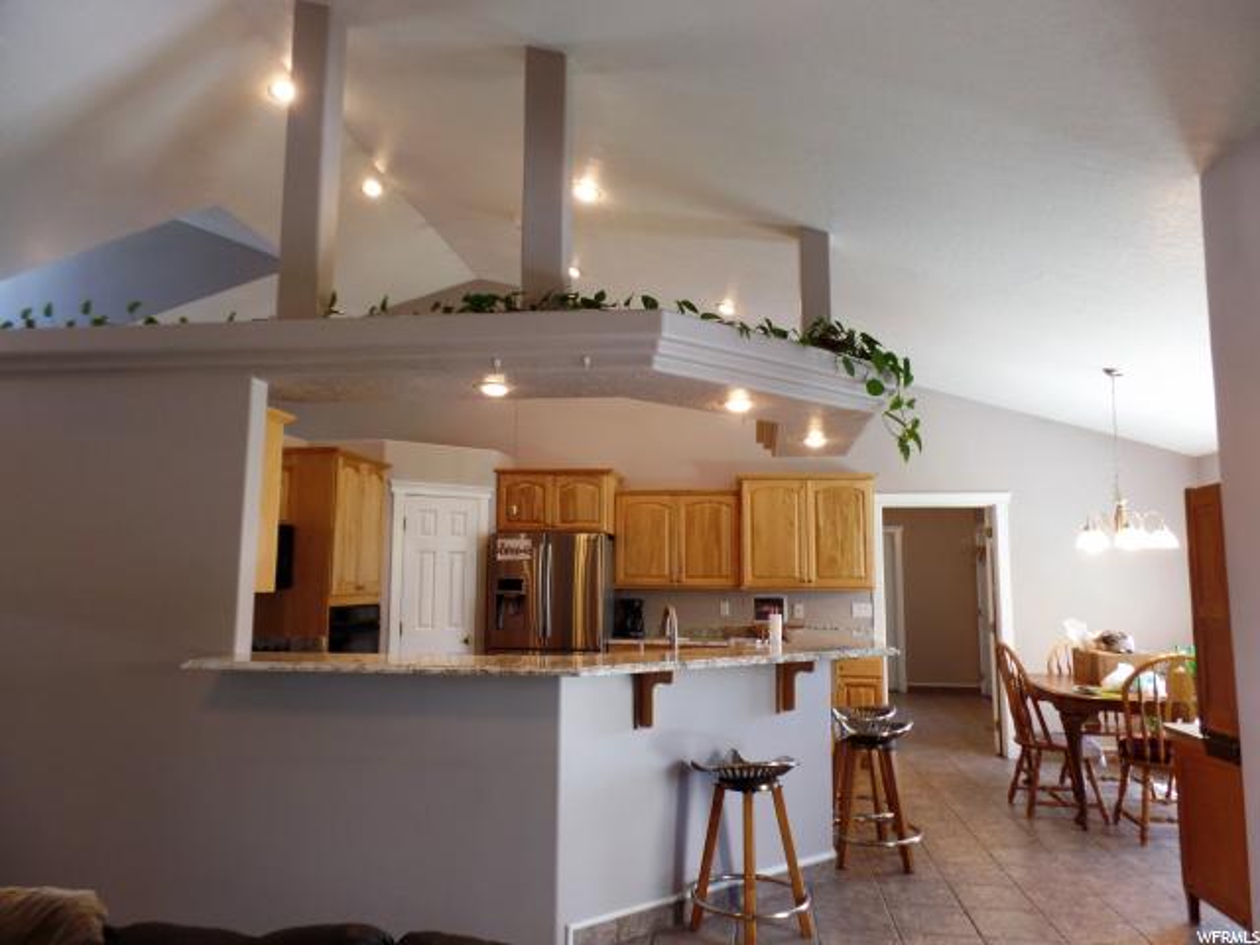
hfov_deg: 73.9
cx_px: 630
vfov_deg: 58.9
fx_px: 837
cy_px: 472
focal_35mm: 23
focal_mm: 4.1
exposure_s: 1/30
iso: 100
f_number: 2.8
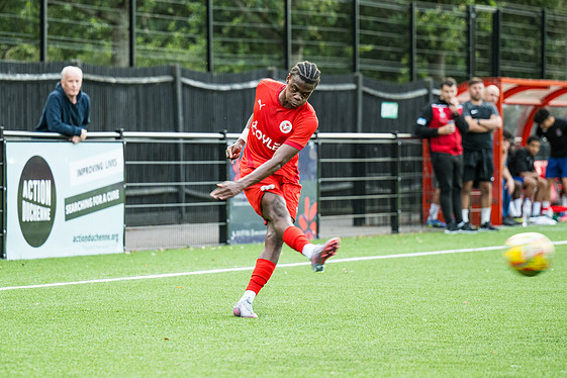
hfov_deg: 9.4
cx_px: 210
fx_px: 3465
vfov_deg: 6.2
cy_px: 190
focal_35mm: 220
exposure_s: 1/400
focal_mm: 125
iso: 800
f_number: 2.8
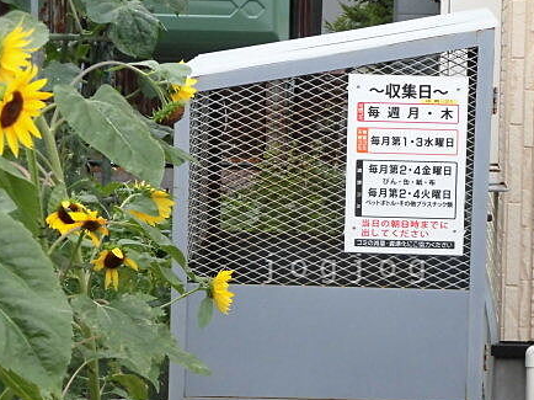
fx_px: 2729
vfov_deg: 8.4
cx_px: 347
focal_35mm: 177
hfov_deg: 11.2
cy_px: 268
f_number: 5
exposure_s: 1/125
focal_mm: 21.51
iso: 250
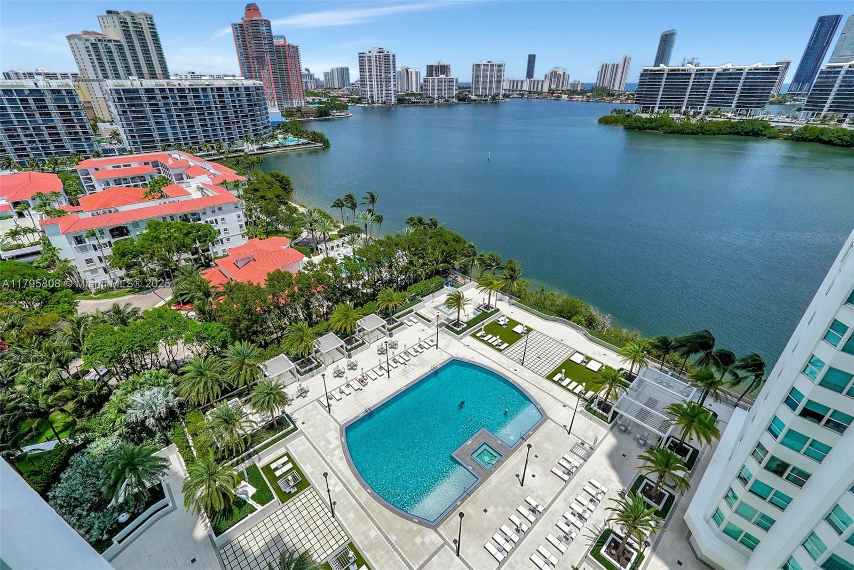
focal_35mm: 16
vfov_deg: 73.8
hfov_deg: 96.7
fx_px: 380
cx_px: 427
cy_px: 285
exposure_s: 1/1250
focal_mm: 16
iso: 640
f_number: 13
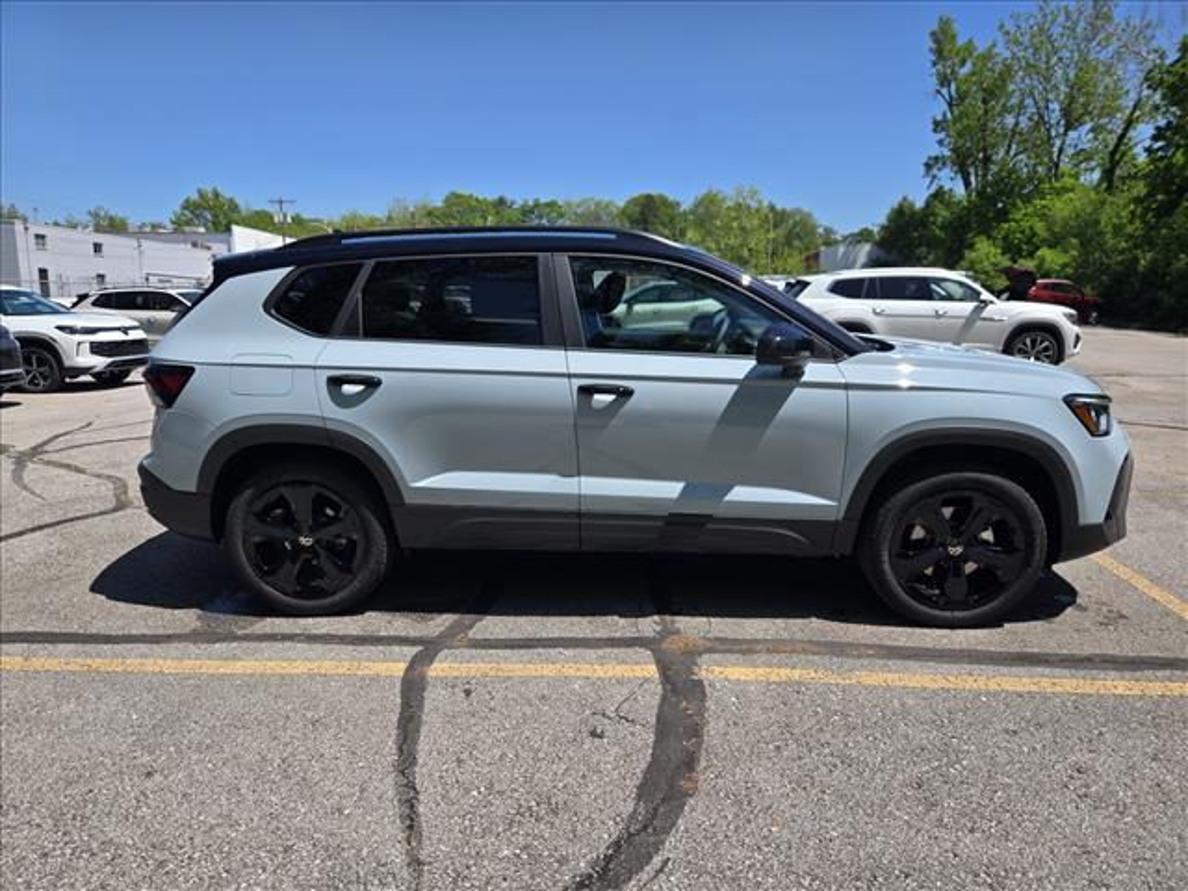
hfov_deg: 73.9
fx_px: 789
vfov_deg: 58.9
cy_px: 446
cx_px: 594
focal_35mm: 23
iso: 40
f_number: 1.8
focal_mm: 5.4
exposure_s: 1/3333
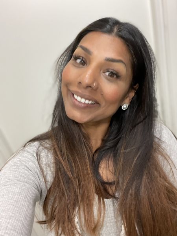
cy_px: 118
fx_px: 205
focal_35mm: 30
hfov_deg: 46.8
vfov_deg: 60.0
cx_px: 88
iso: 160
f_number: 2.2
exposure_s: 1/50
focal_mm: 2.71
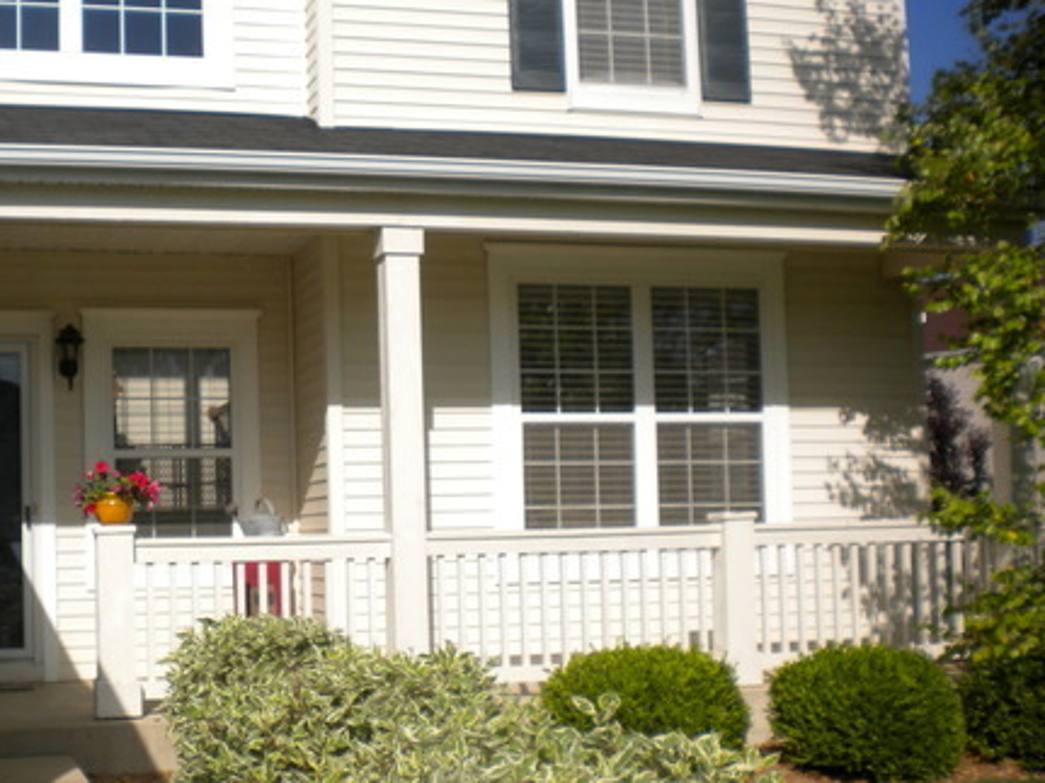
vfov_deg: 27.9
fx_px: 1569
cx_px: 308
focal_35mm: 52
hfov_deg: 36.3
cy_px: 487
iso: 80
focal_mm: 6.3
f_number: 4.6
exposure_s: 1/1000
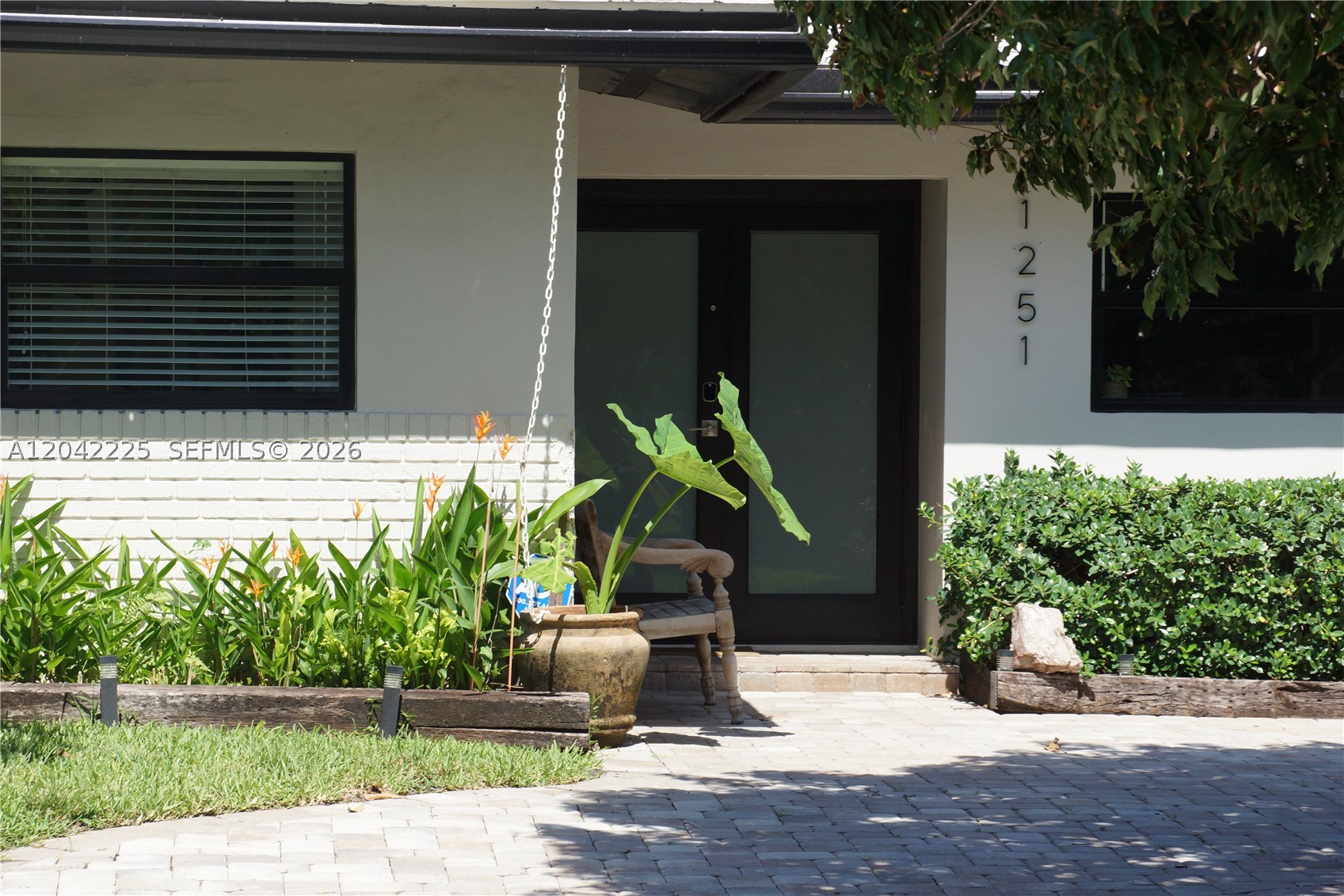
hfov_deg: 15.2
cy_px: 448
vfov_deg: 10.2
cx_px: 672
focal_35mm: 135
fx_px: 5039
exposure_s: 1/250
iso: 100
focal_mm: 90
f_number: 7.1
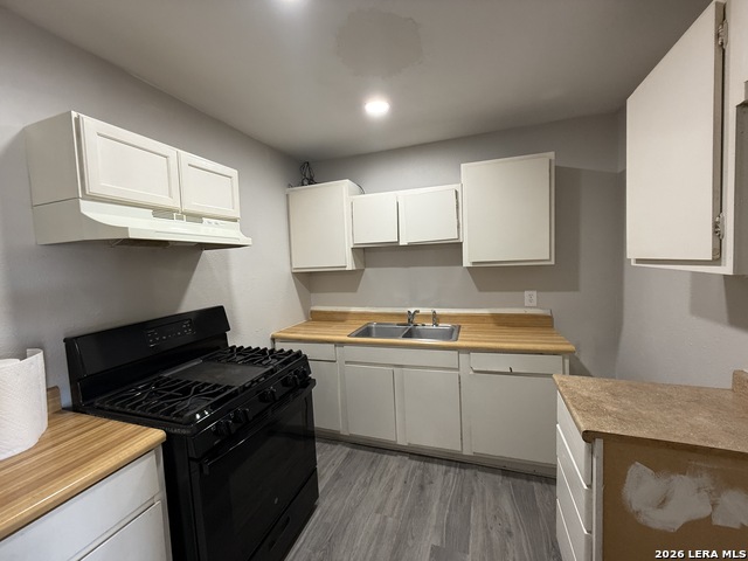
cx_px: 374
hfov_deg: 102.1
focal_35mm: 14
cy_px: 280
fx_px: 303
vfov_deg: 85.7
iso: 200
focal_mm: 2.22
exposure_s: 1/60
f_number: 2.2
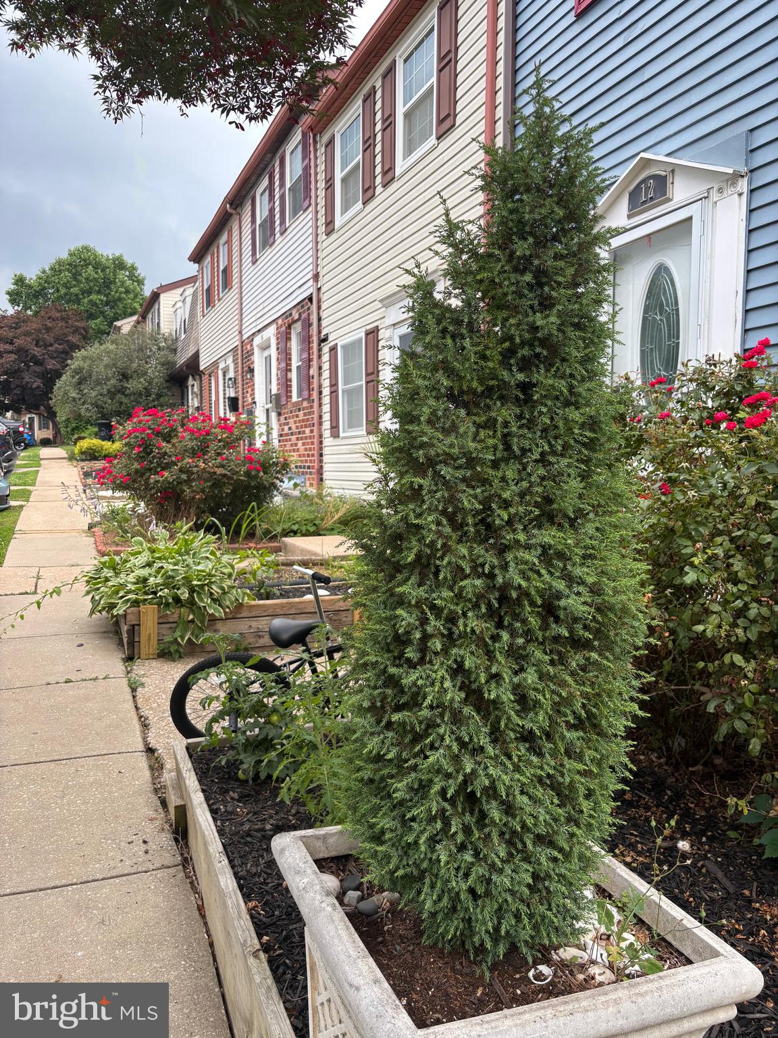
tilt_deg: -3.7
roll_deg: -1.3
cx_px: 389
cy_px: 519
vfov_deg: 67.3
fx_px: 779
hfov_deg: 53.1
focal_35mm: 26
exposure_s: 1/403
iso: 50
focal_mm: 5.96
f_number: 1.6
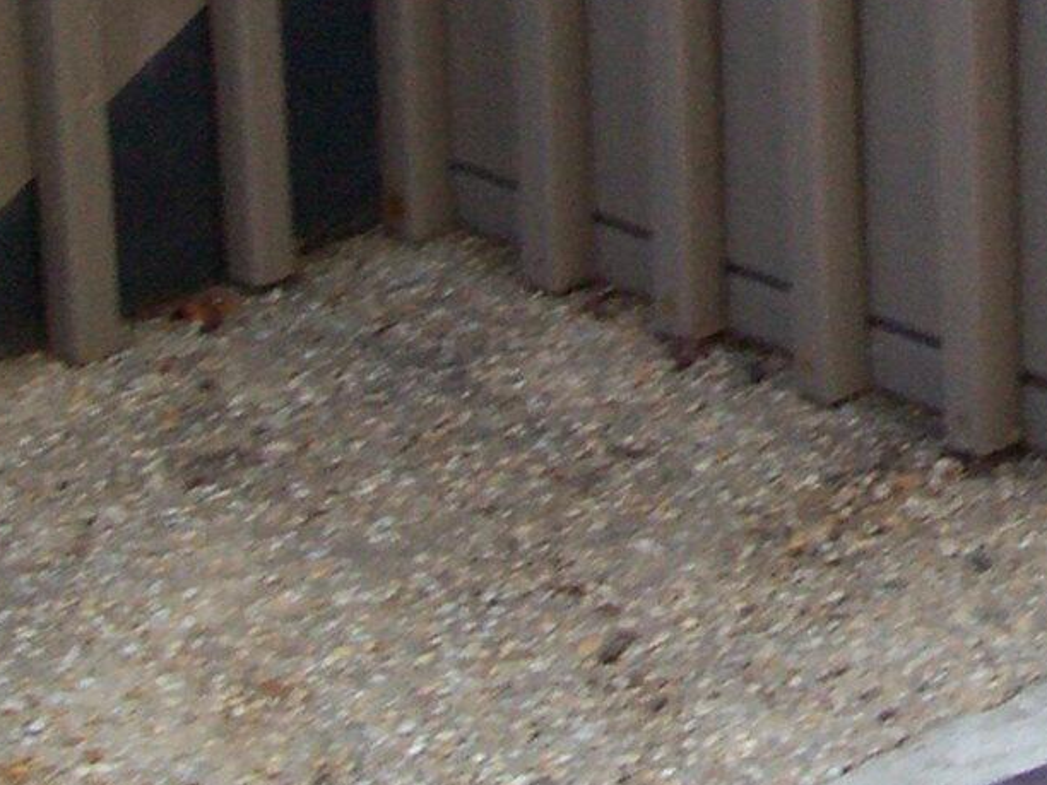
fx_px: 4779
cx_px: 1374
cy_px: -325
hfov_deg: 12.1
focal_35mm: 158
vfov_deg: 9.2
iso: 140
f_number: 2.9
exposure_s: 1/120
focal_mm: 7
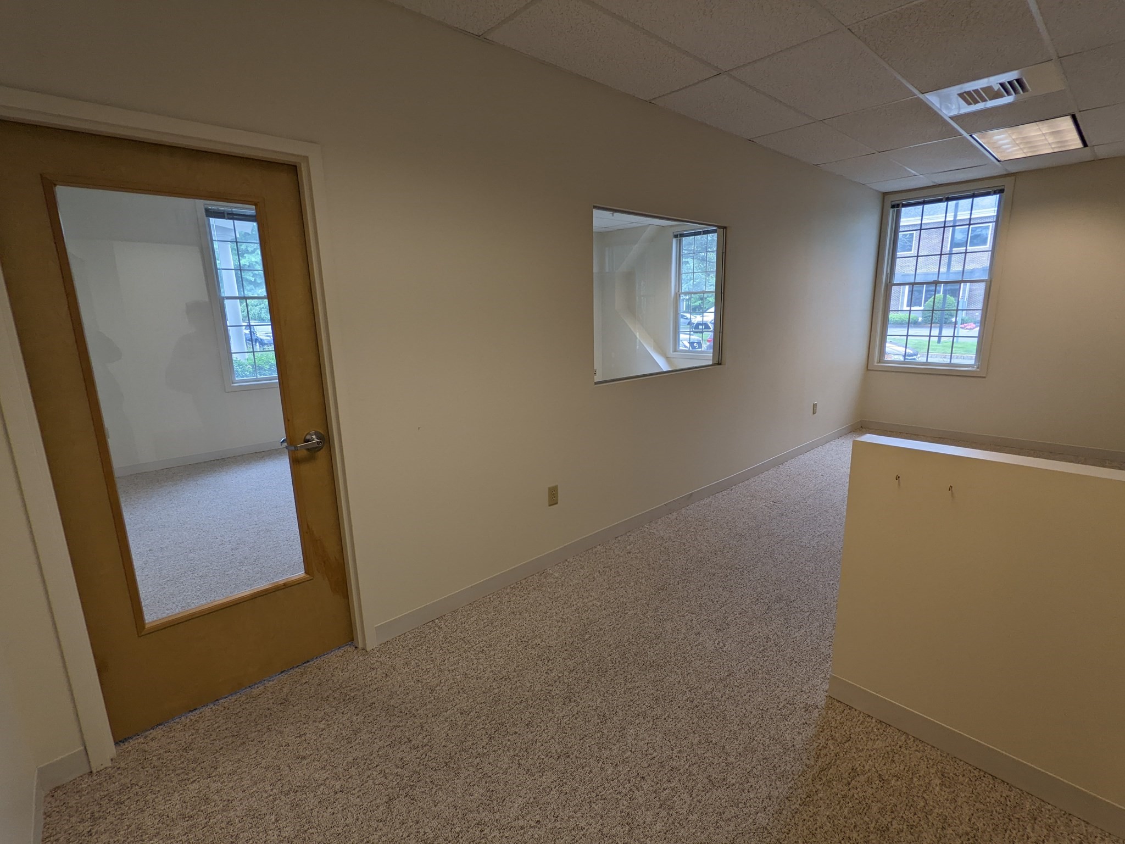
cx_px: 562
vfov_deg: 78.1
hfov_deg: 94.5
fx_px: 520
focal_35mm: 16
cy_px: 422
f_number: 2.2
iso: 78
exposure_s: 1/120
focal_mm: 2.22
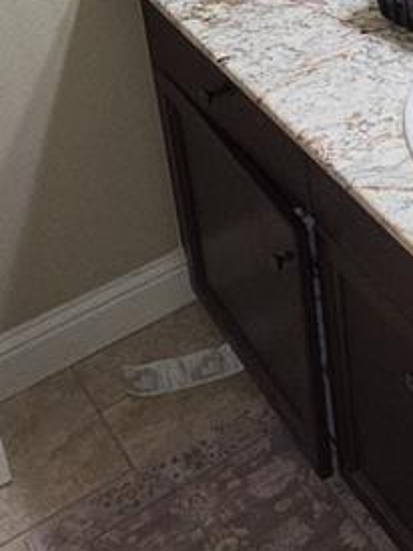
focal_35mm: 71
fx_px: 1130
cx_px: 566
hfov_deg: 18.9
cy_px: -114
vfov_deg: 24.7
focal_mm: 2.2
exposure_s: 1/60
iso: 64
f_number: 1.9
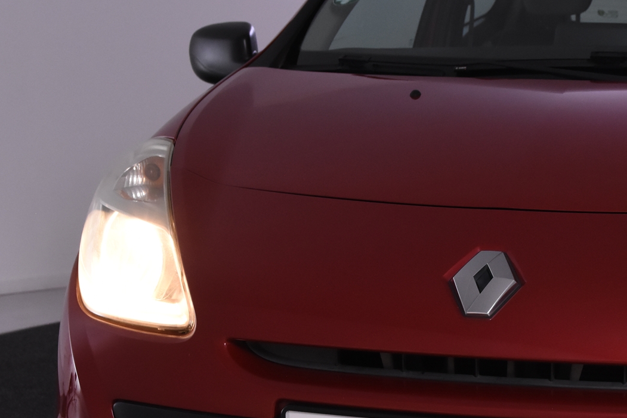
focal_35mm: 85
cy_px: 366
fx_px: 1479
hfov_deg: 23.4
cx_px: 542
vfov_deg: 15.9
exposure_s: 1/160
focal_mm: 31
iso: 1600
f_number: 6.3
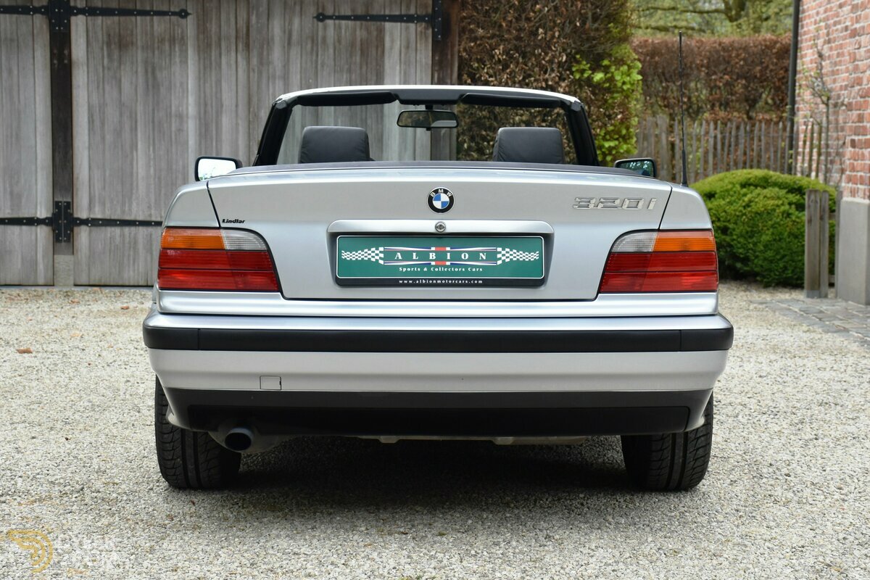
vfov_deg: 25.8
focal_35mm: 52
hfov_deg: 37.9
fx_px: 1269
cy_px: 290
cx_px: 435
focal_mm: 35
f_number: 5
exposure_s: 1/250
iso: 400
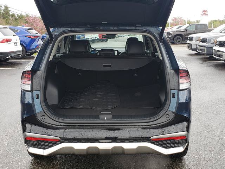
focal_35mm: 26
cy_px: 84
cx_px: 112
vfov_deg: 53.1
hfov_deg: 67.3
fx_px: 169
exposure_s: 1/119
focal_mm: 4.3
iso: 50
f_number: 2.4
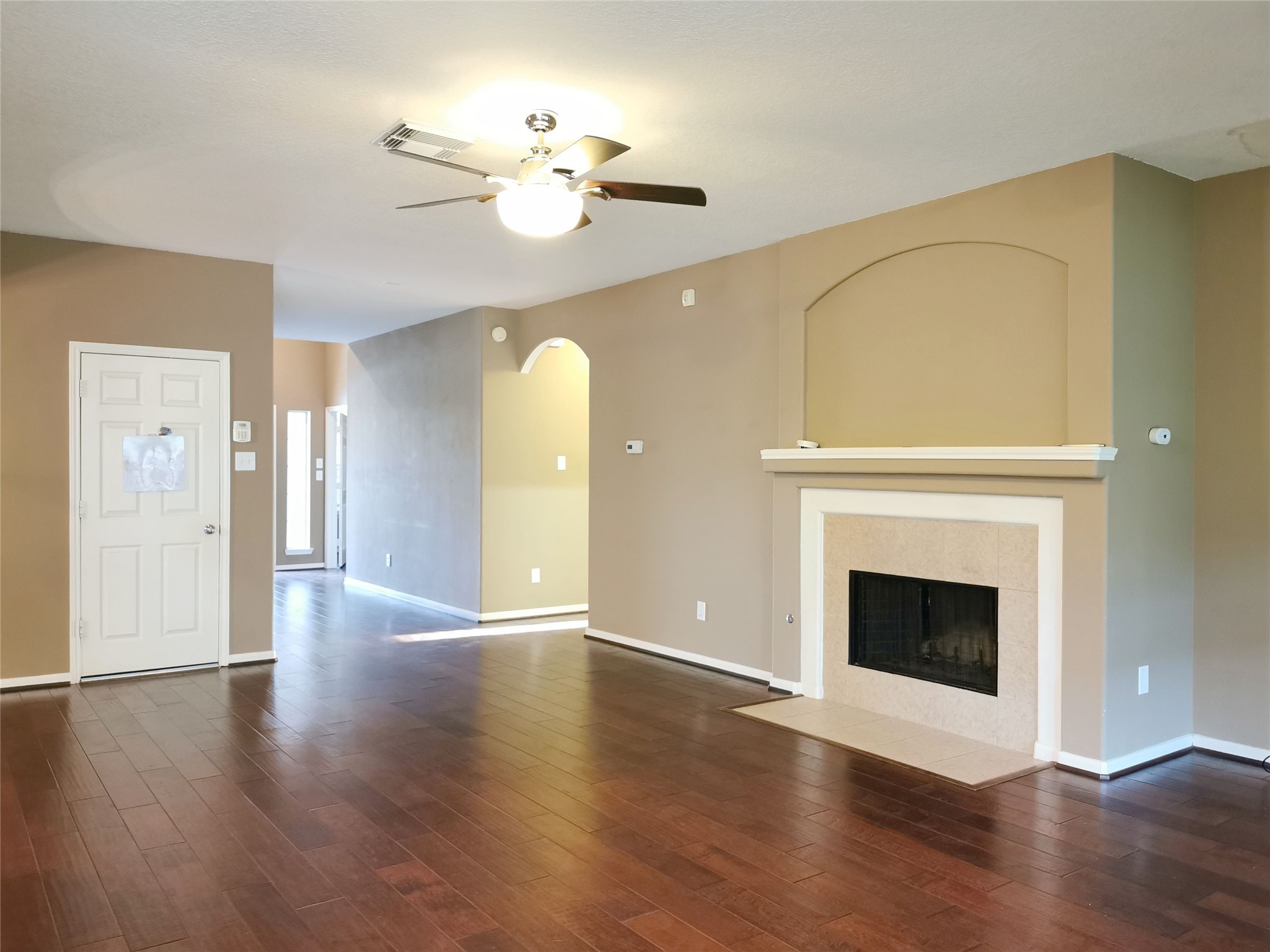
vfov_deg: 51.4
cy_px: 476
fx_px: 991
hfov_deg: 65.3
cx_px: 635
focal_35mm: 27
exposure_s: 1/29
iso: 640
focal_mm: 5.56
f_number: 1.6
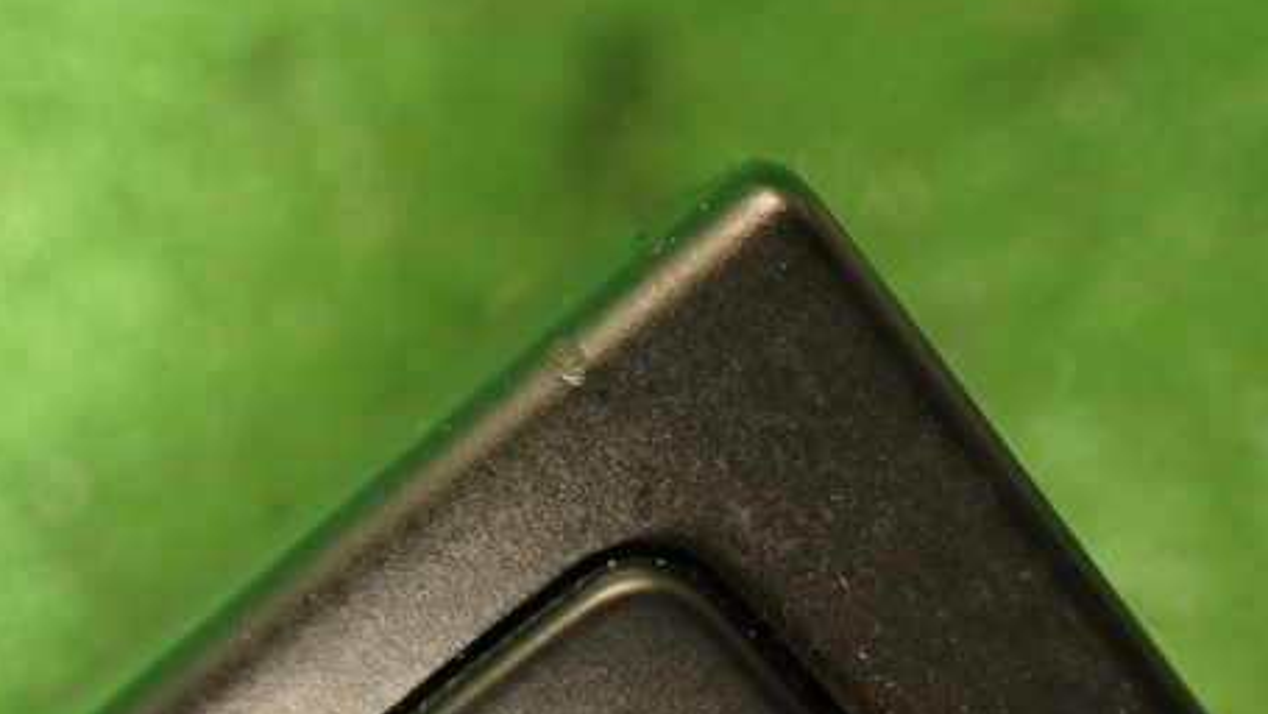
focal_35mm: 46
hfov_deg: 44.6
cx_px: 596
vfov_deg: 25.7
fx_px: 1547
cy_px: 508
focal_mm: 5.79
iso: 200
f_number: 2.4
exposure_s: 1/30
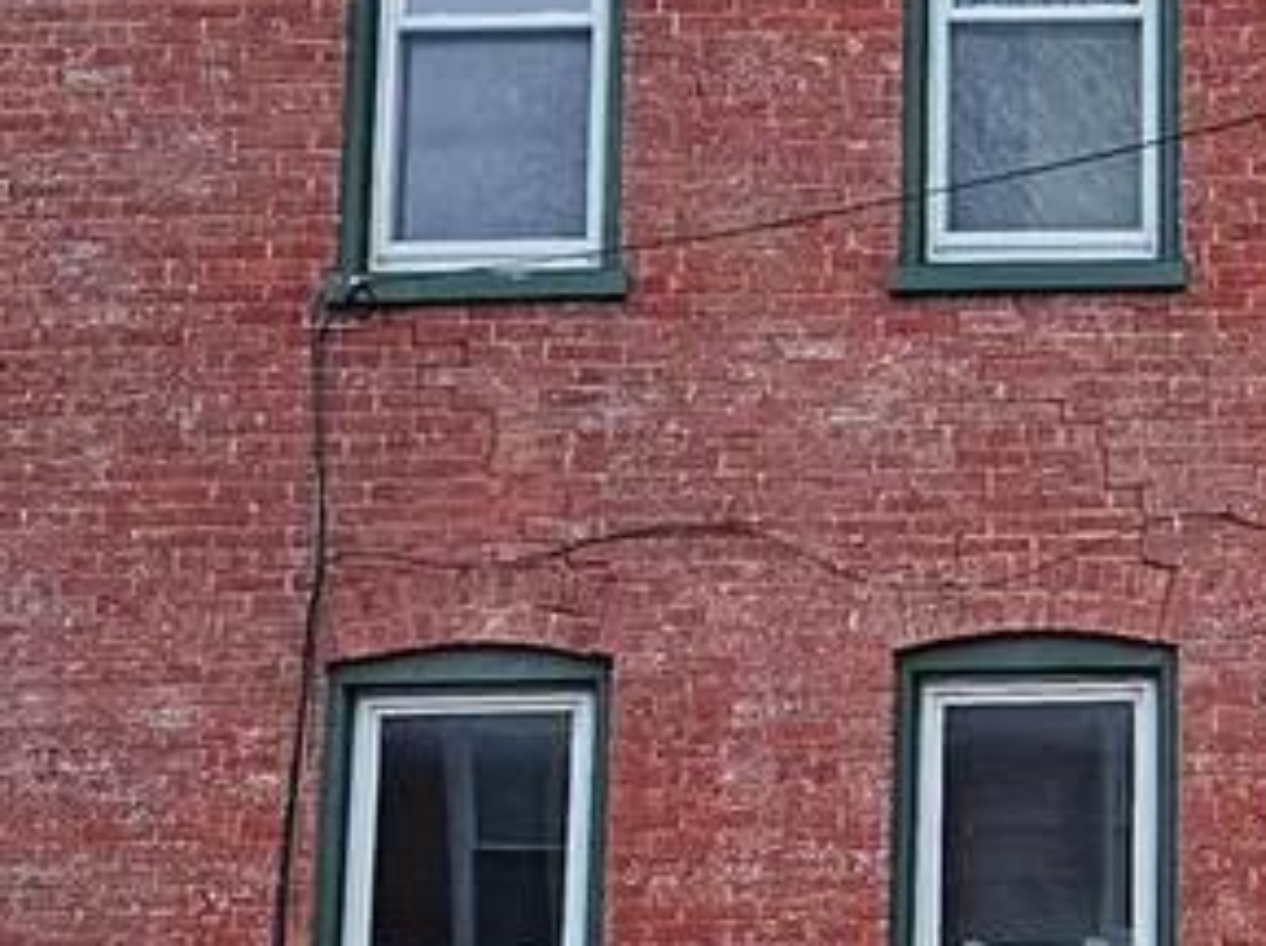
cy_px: 499
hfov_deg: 18.5
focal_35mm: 102
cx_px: 1393
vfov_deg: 14.5
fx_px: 3726
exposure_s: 1/120
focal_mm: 6.3
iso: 500
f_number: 1.7
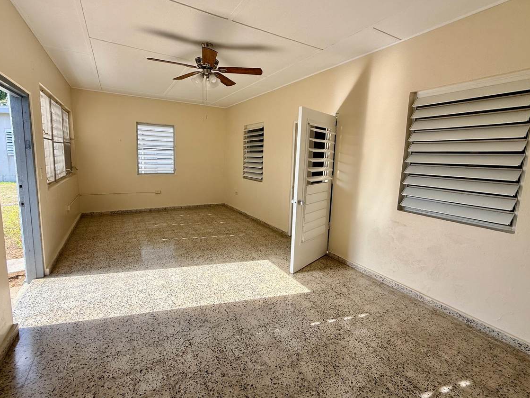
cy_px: 188
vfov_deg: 78.0
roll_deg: -2.0
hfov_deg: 94.4
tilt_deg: -6.9
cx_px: 253
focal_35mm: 16
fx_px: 245
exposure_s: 1/297
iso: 50
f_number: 2.2
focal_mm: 2.22
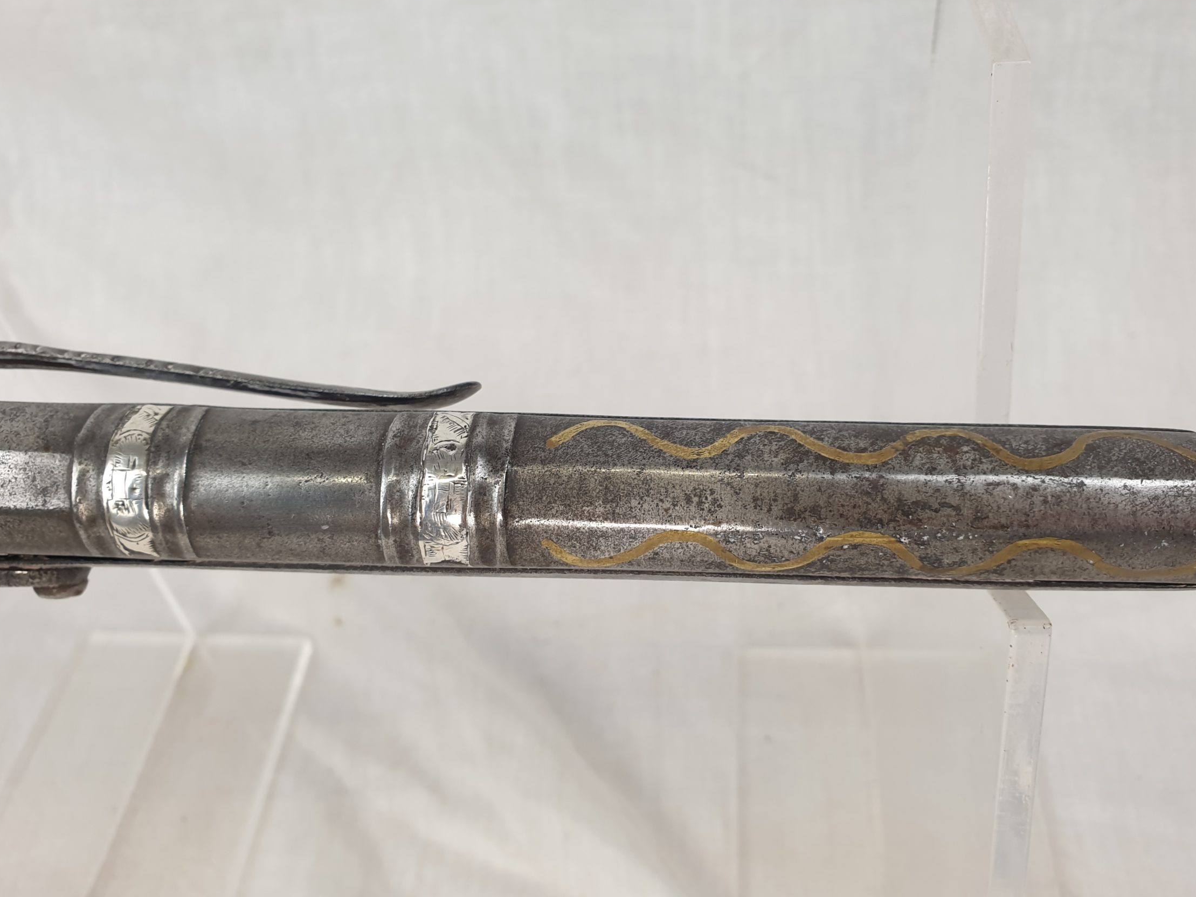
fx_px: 1036
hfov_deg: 59.9
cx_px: 639
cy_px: 475
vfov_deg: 46.8
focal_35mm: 30
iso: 80
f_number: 2.4
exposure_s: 1/100
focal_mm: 4.3
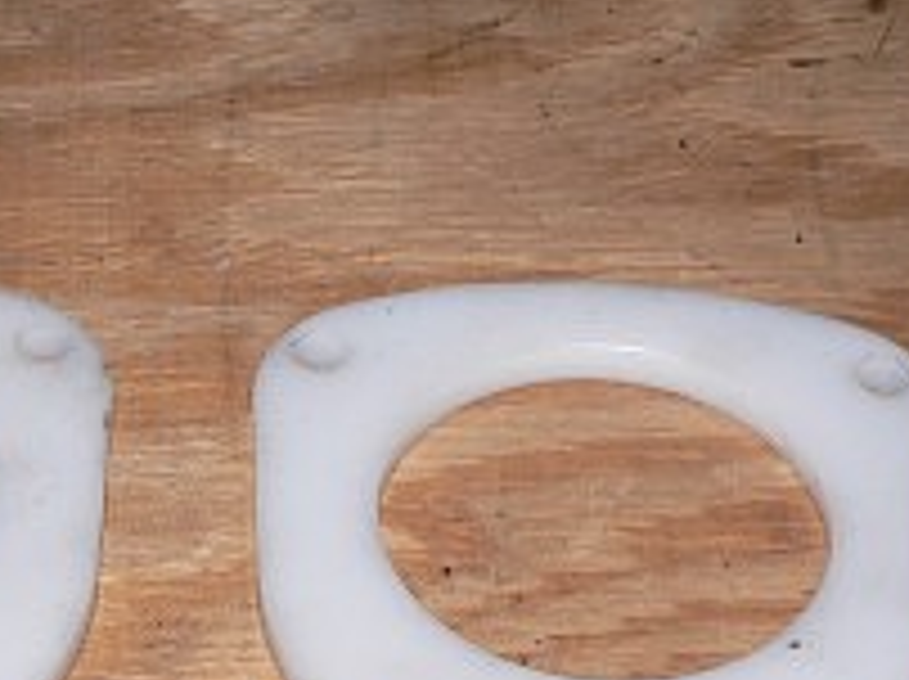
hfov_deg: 13.6
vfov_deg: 10.2
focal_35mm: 145
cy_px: 405
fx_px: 3803
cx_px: 320
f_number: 2.8
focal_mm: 10.1
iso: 100
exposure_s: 1/60
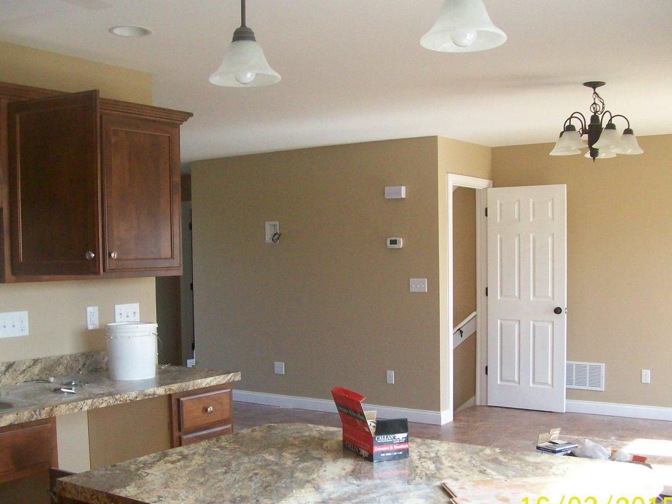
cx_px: 325
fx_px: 815
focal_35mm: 42
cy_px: 287
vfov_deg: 34.3
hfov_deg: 44.8
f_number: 2.7
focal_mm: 6
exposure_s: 1/140
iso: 200
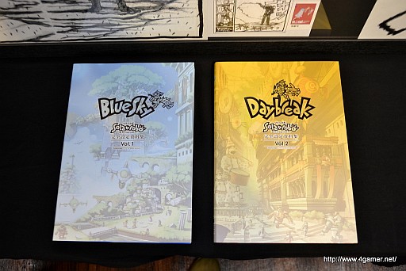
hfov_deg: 57.2
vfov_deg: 40.0
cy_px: 136
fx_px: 372
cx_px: 203
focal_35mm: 33
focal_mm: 22
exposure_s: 1/60
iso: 400
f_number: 4
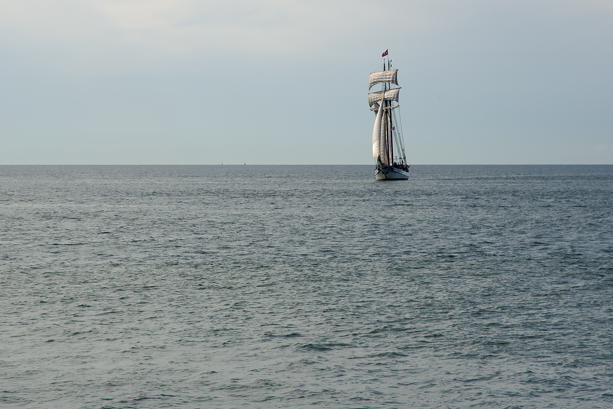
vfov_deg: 11.4
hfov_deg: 17.1
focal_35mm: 120
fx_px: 2043
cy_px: 204
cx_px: 306
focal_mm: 80
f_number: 8
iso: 100
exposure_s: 1/400
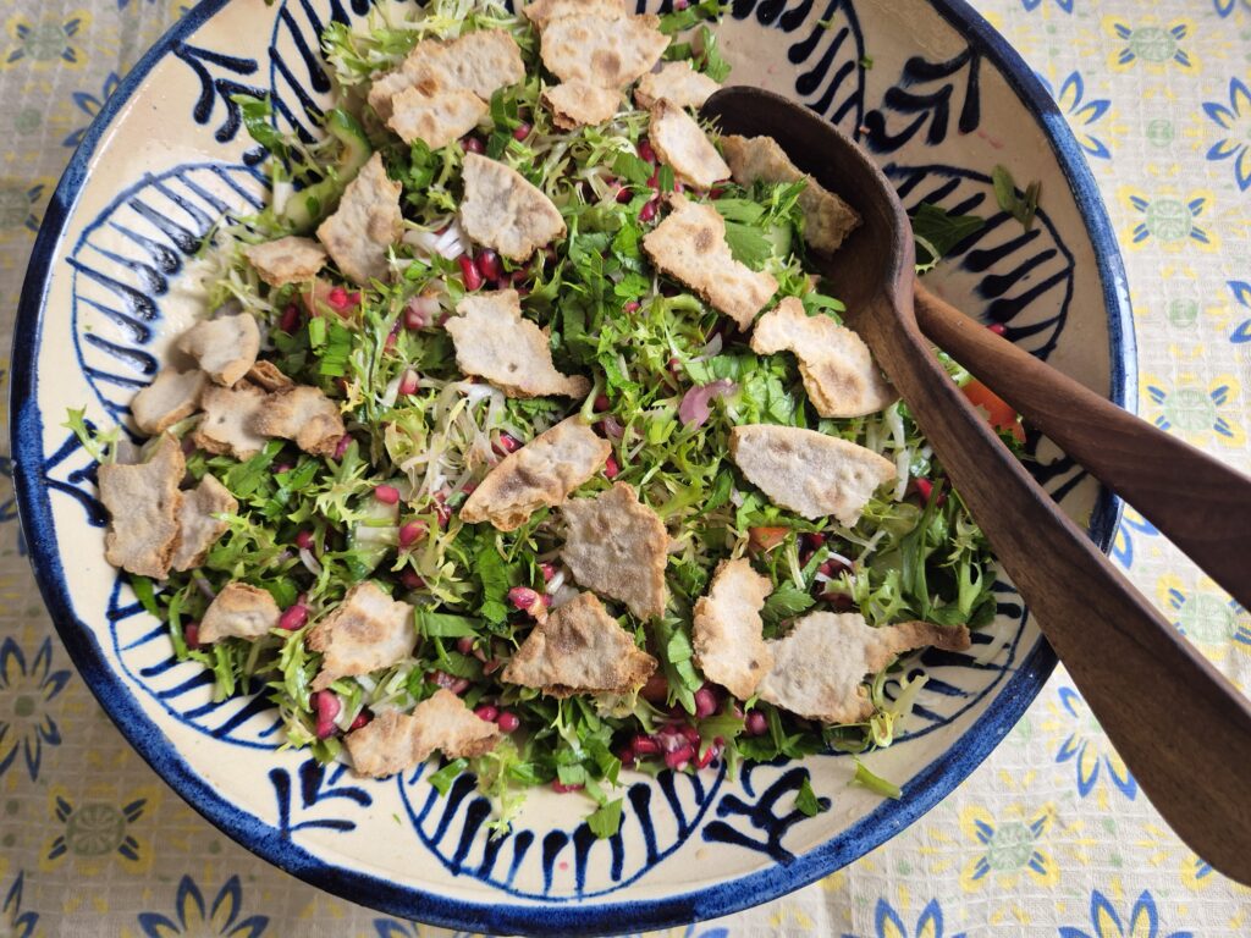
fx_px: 831
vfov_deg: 58.9
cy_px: 469
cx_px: 626
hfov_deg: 73.9
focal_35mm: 23
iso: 100
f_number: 1.8
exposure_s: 1/100
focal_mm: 5.4
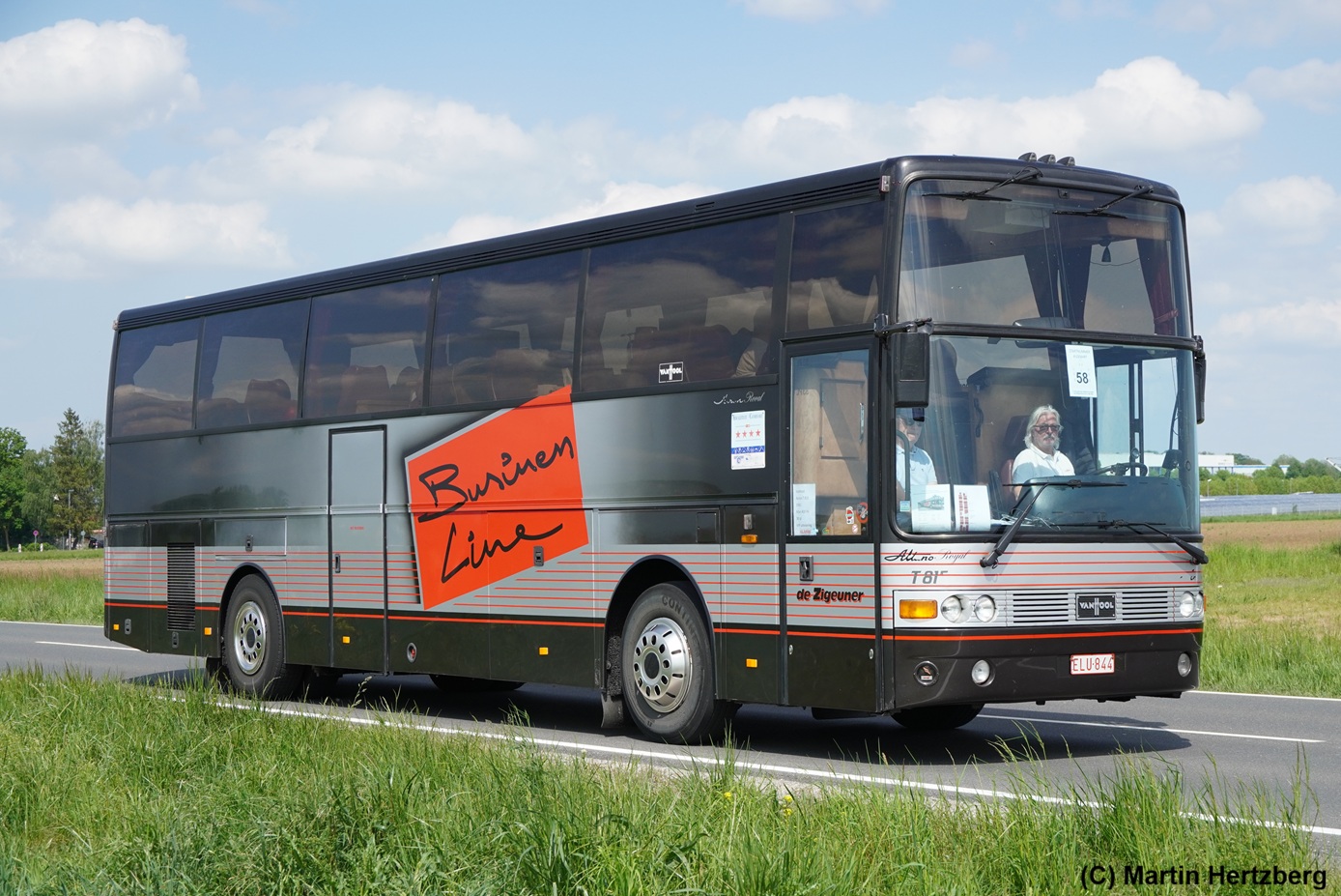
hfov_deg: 32.6
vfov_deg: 22.1
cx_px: 670
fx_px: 2292
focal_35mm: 62
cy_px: 448
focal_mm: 41
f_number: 5
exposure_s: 1/2000
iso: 400
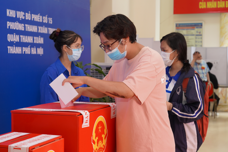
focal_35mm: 63
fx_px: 399
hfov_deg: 31.9
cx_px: 113
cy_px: 76
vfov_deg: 21.6
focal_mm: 62
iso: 1250
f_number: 5.6
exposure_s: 1/100
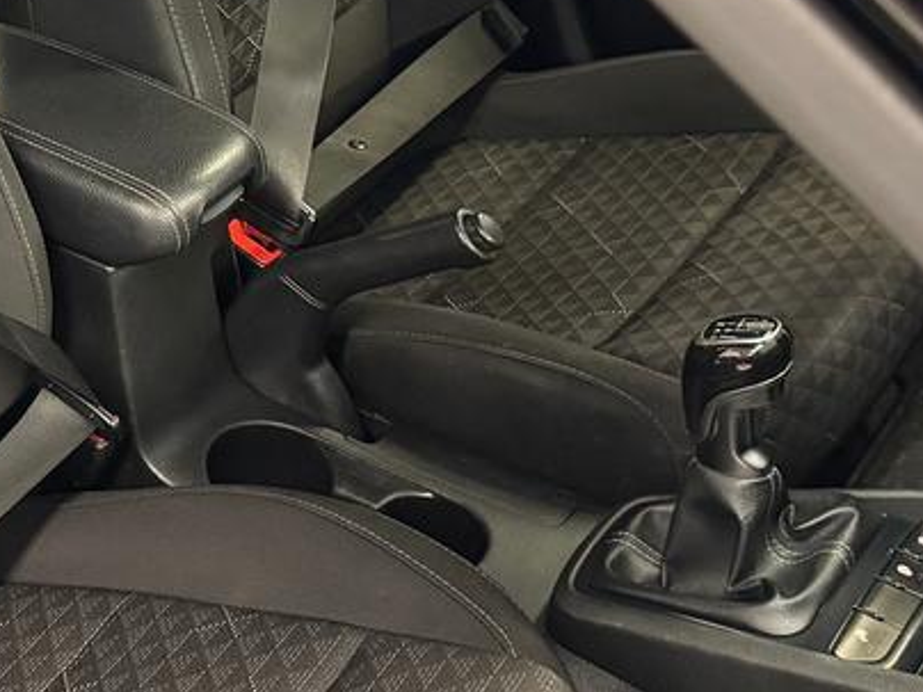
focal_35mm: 76
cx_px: 82
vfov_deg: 19.4
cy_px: 331
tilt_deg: -35.7
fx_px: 2026
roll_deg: -0.3
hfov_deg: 24.9
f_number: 1.78
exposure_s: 1/40
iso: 1000
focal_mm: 6.76
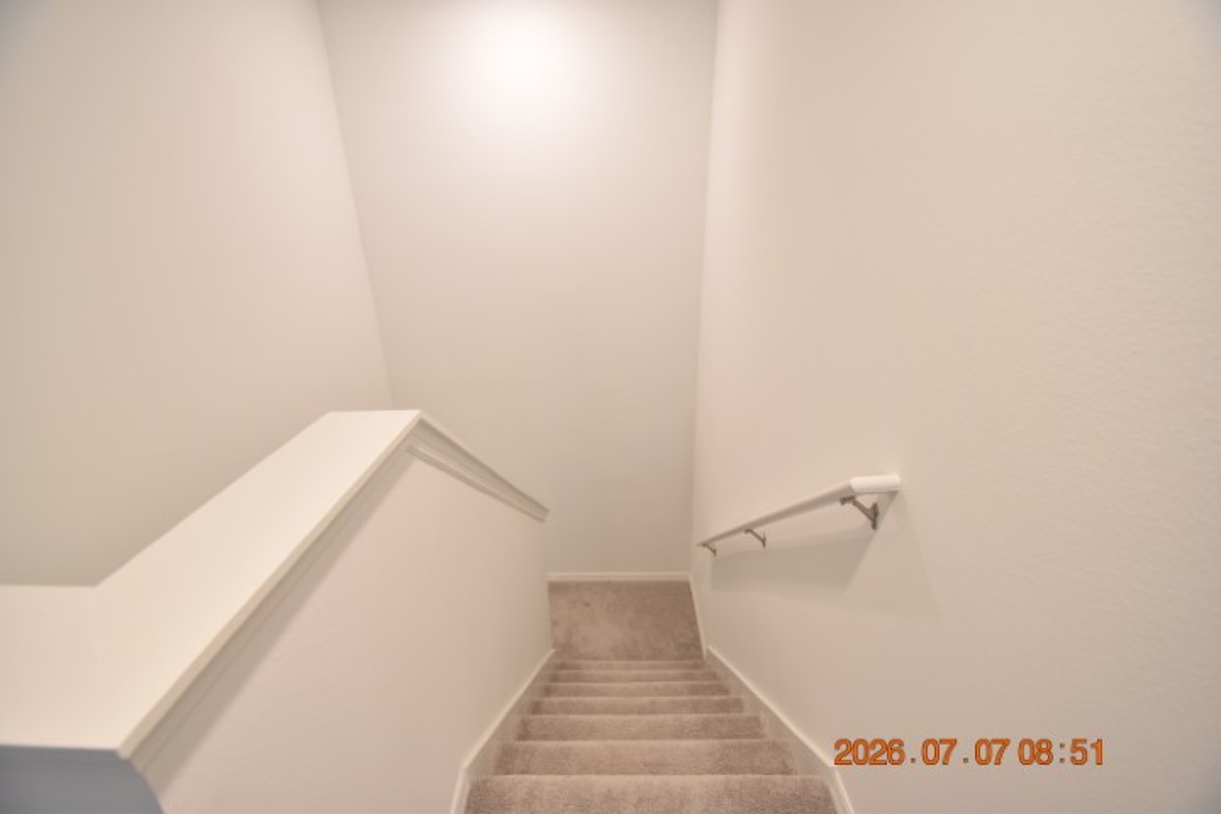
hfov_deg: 100.4
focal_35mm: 15
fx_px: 509
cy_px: 407
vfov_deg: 77.3
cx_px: 610
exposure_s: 1/45
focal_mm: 10
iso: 800
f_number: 3.5
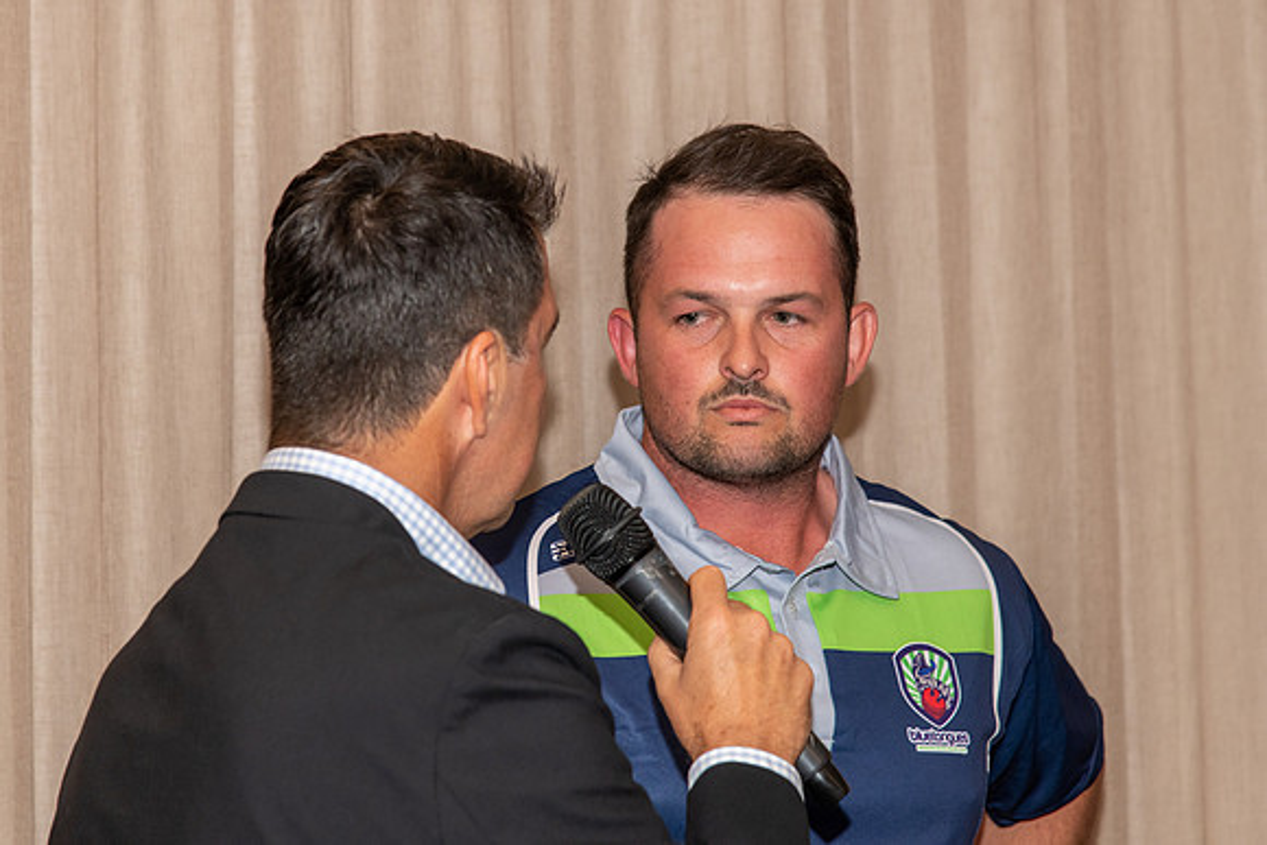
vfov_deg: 10.1
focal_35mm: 136
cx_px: 549
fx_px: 4789
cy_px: 366
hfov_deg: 15.1
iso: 800
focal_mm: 120
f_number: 5.6
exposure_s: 1/60
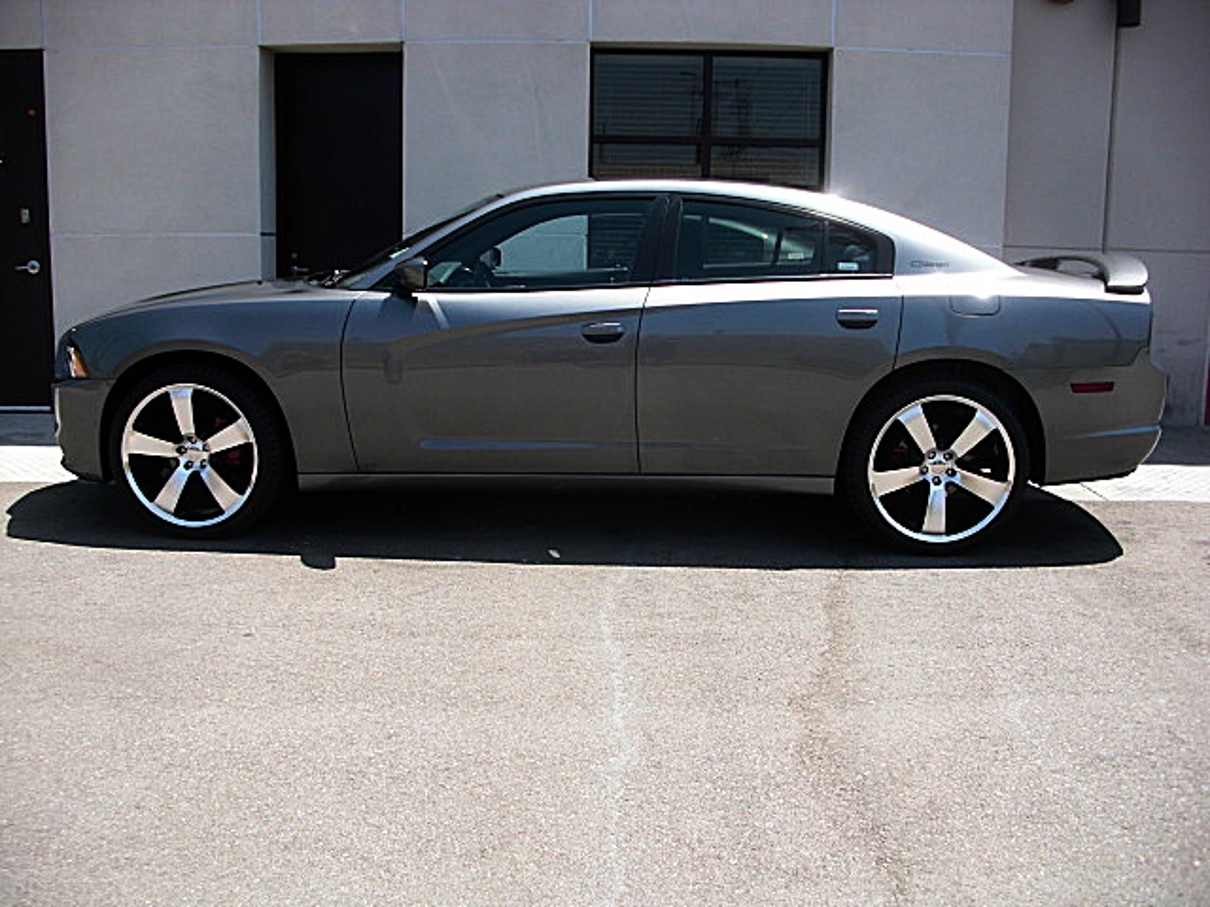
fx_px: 1258
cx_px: 605
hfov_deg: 51.4
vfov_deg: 39.7
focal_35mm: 36
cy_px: 454
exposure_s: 1/640
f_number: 2.8
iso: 50
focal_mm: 6.3
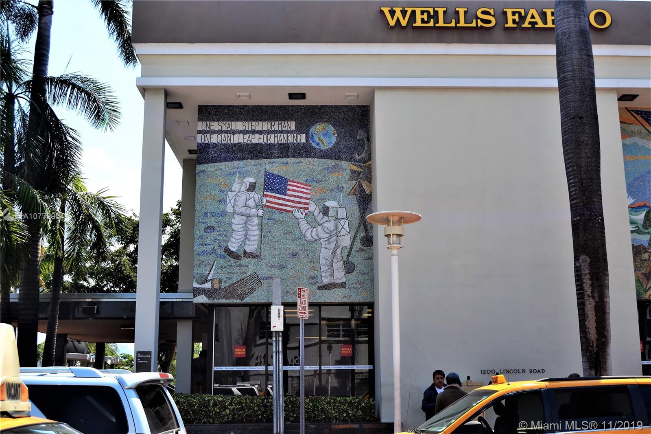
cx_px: 326
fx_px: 759
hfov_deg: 46.4
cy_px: 217
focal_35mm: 42
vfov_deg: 31.9
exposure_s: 1/250
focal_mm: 28
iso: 100
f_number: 8
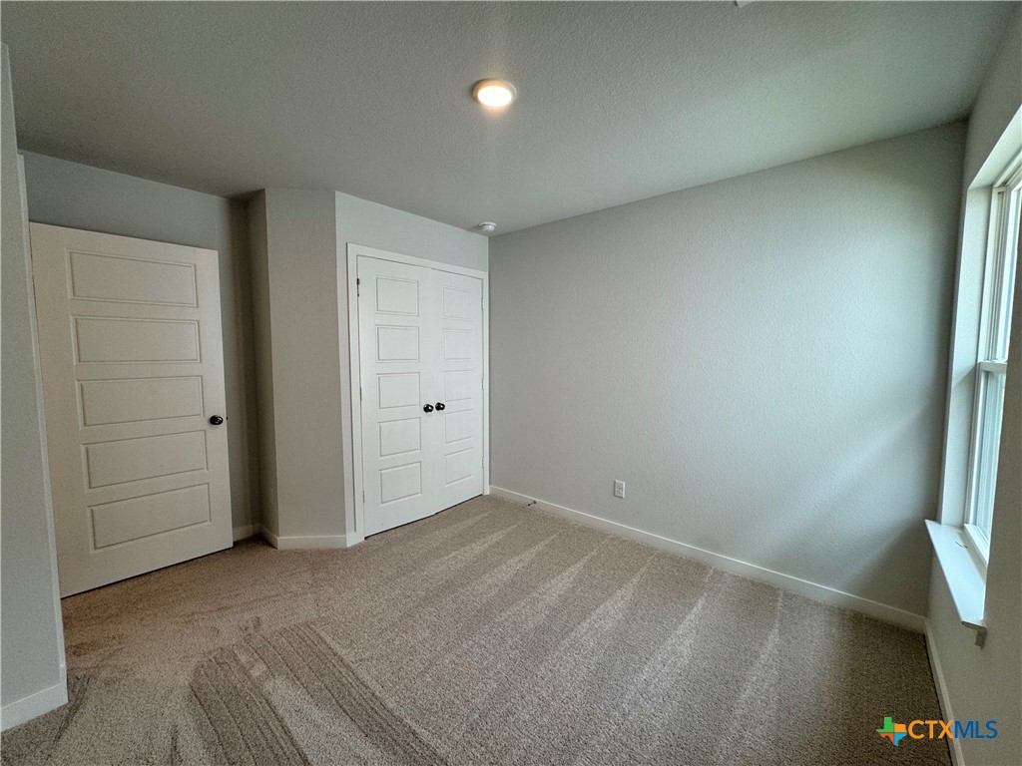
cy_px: 383
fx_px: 413
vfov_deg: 85.7
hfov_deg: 102.1
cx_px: 511
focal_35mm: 14
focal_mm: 2.22
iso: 100
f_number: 2.2
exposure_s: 1/120
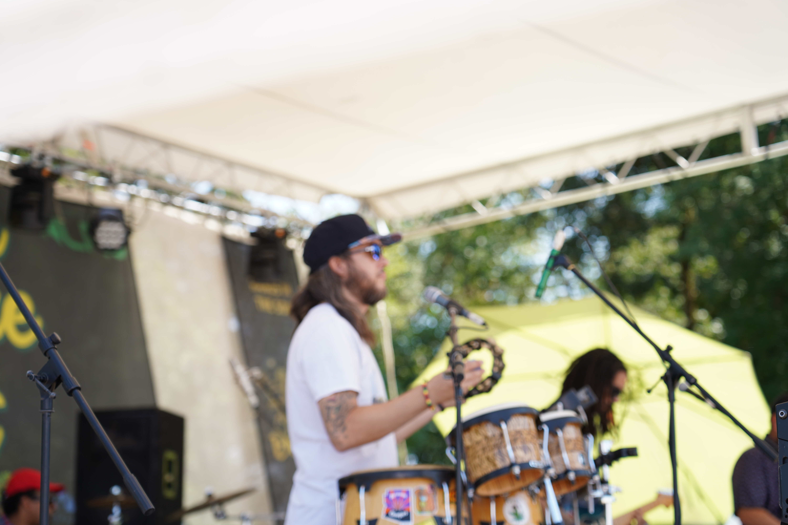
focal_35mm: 87
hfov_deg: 23.4
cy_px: 262
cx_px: 394
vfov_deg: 15.7
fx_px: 1904
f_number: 4.5
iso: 100
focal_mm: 87
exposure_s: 1/200
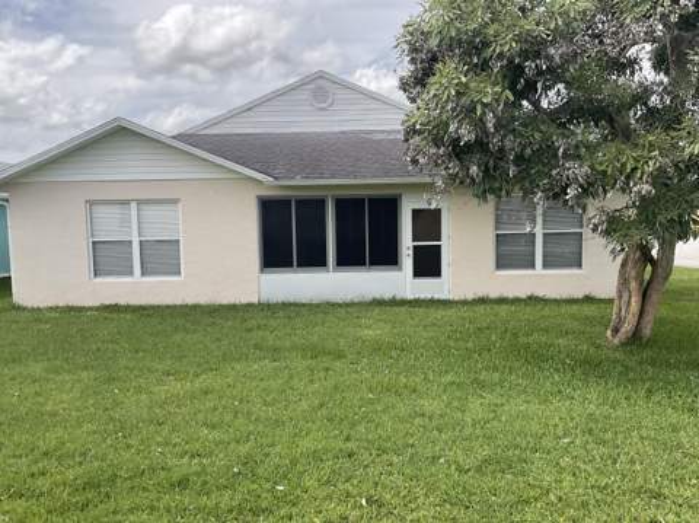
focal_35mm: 29
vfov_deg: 48.2
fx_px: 585
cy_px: 262
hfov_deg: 61.7
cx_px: 350
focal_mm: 3
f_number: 1.8
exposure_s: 1/1098
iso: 16
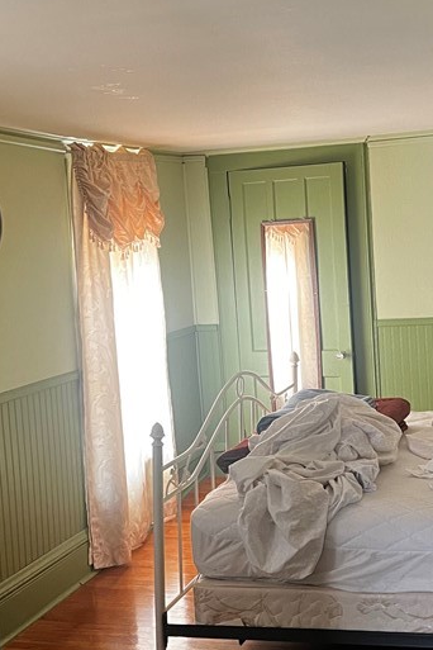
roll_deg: +3.9
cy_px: 328
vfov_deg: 36.9
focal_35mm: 54
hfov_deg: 25.0
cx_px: 261
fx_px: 974
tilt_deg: -5.0
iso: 320
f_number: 1.5
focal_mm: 5.7
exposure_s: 1/60
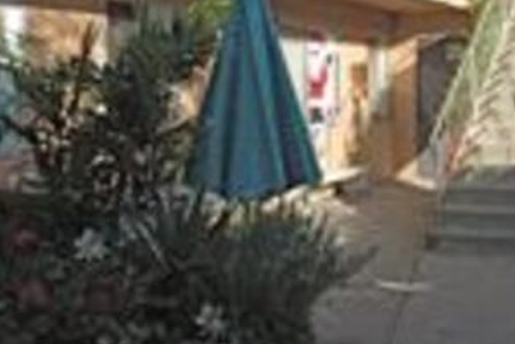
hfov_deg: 29.6
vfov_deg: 19.6
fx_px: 973
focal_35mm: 68
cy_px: 26
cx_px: 311
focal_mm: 18
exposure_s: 1/640
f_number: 13
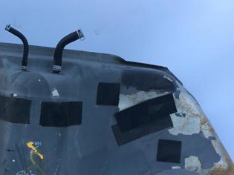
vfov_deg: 24.7
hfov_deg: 31.3
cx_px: 25
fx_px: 399
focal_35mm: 59
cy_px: 116
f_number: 2.2
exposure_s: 1/100
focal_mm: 4.15
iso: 32
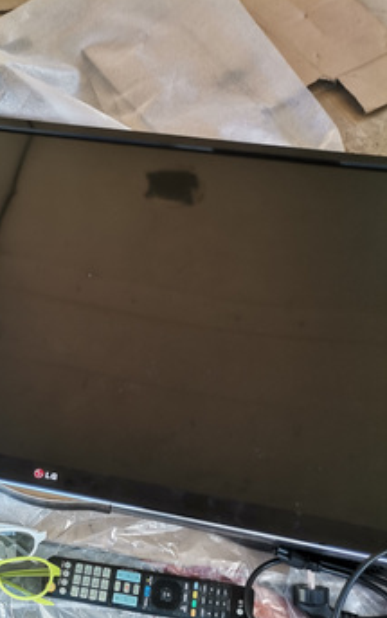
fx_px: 675
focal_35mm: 40
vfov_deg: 47.9
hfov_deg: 30.8
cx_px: 51
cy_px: 442
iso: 50
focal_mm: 4.75
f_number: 1.8
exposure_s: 1/227
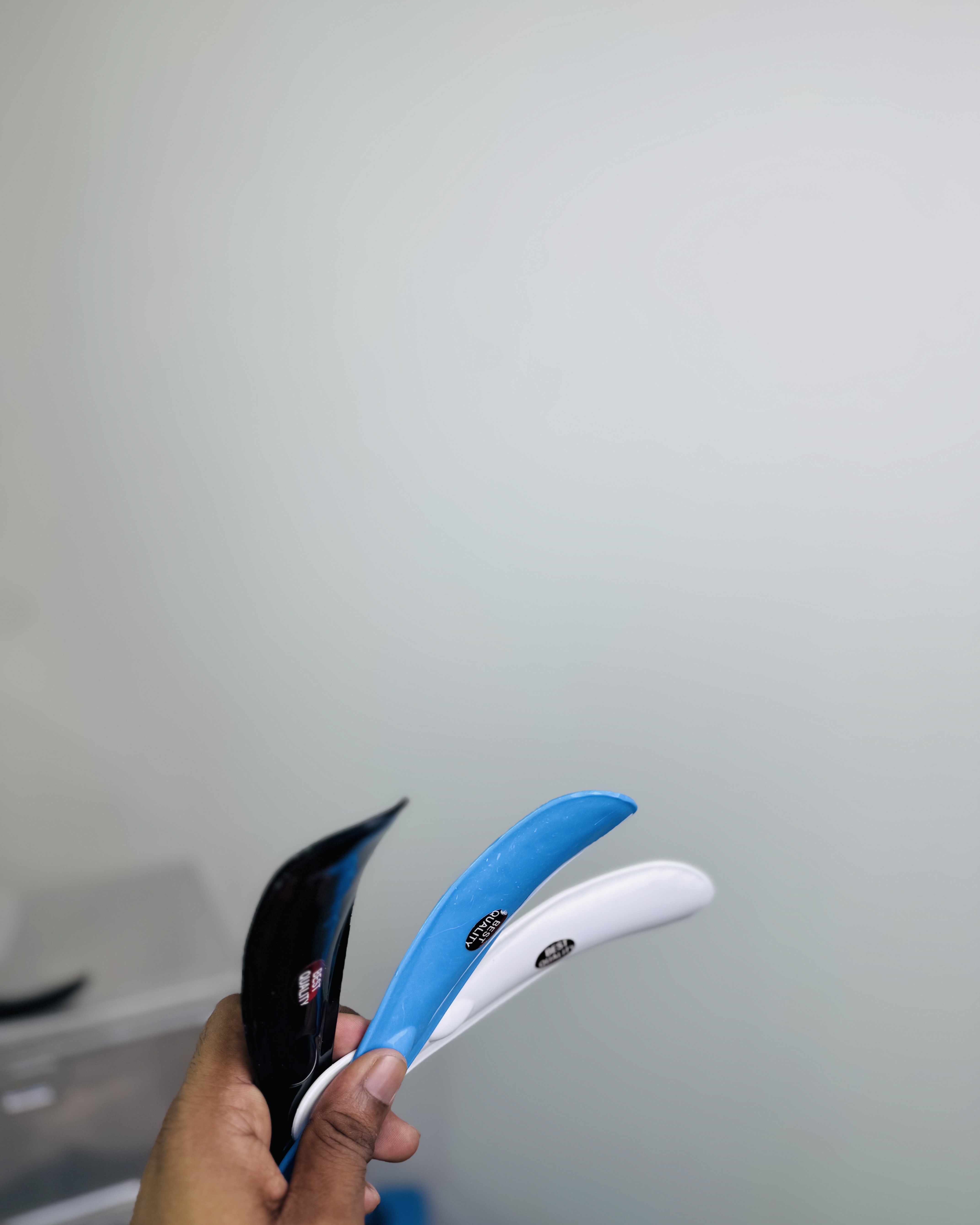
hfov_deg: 56.8
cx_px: 490
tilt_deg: -11.6
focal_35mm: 25
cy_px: 617
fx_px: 906
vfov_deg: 68.1
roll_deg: +0.0
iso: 64
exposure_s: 1/222
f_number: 1.78
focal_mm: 6.76
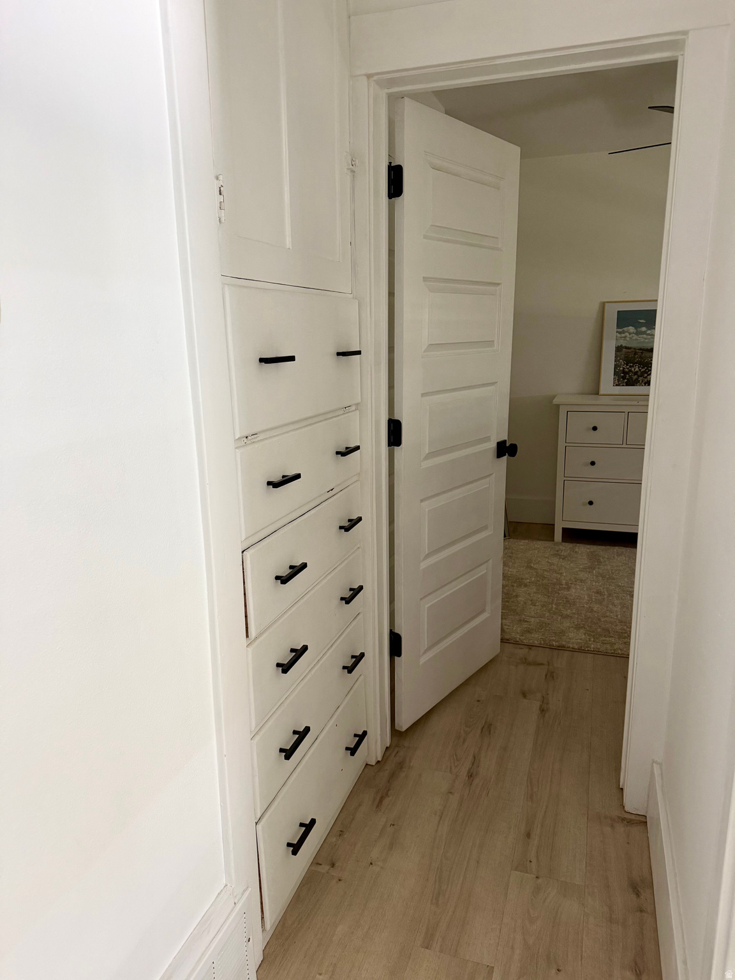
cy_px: 490
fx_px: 679
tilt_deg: -13.7
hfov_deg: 56.8
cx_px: 368
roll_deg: +1.0
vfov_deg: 71.6
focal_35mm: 24
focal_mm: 6.76
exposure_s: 1/60
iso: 320
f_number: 1.78
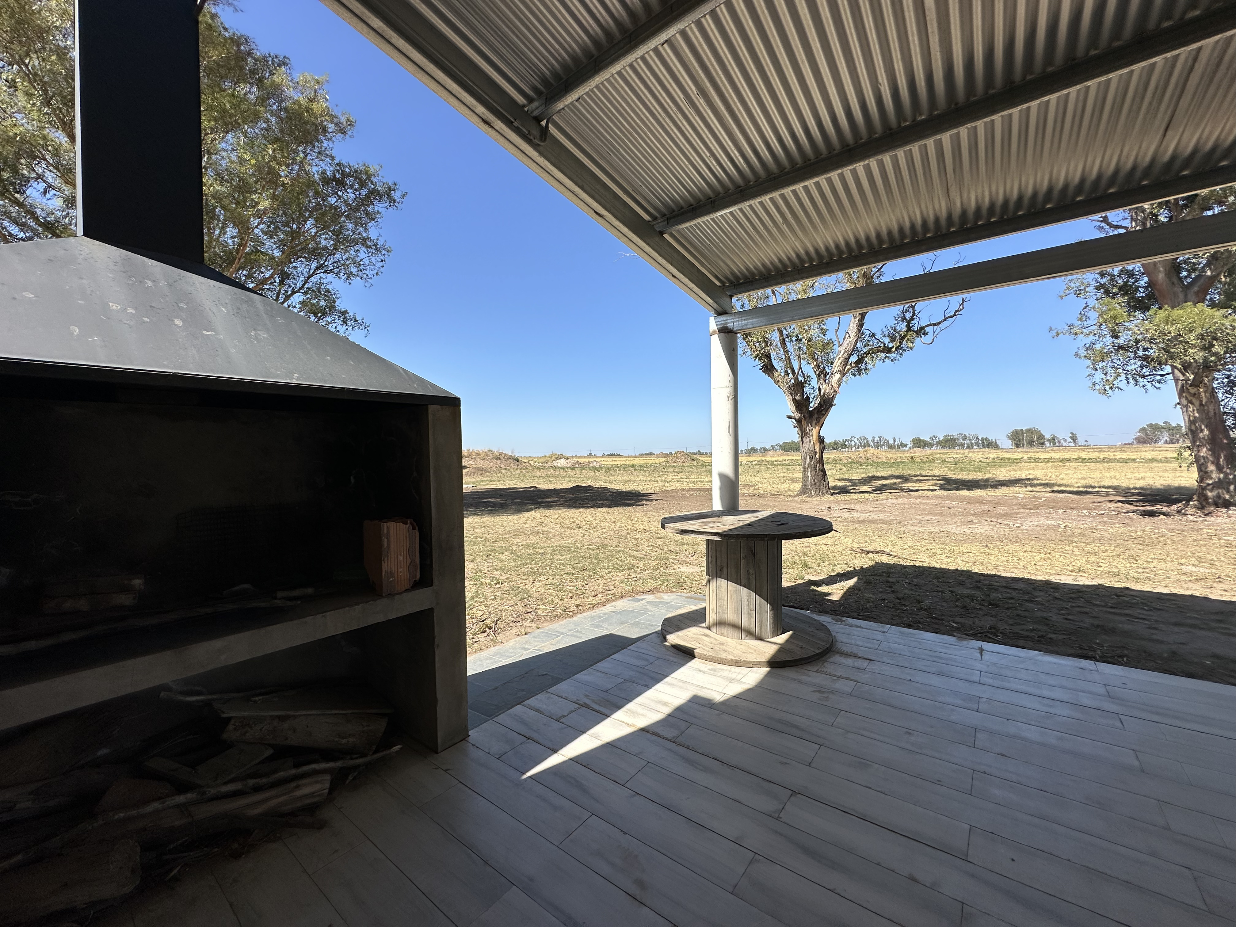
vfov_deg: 85.7
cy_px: 464
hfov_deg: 102.1
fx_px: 500
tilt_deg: -0.3
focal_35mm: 14
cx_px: 618
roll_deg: +0.6
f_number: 2.2
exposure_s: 1/2092
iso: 40
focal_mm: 2.22
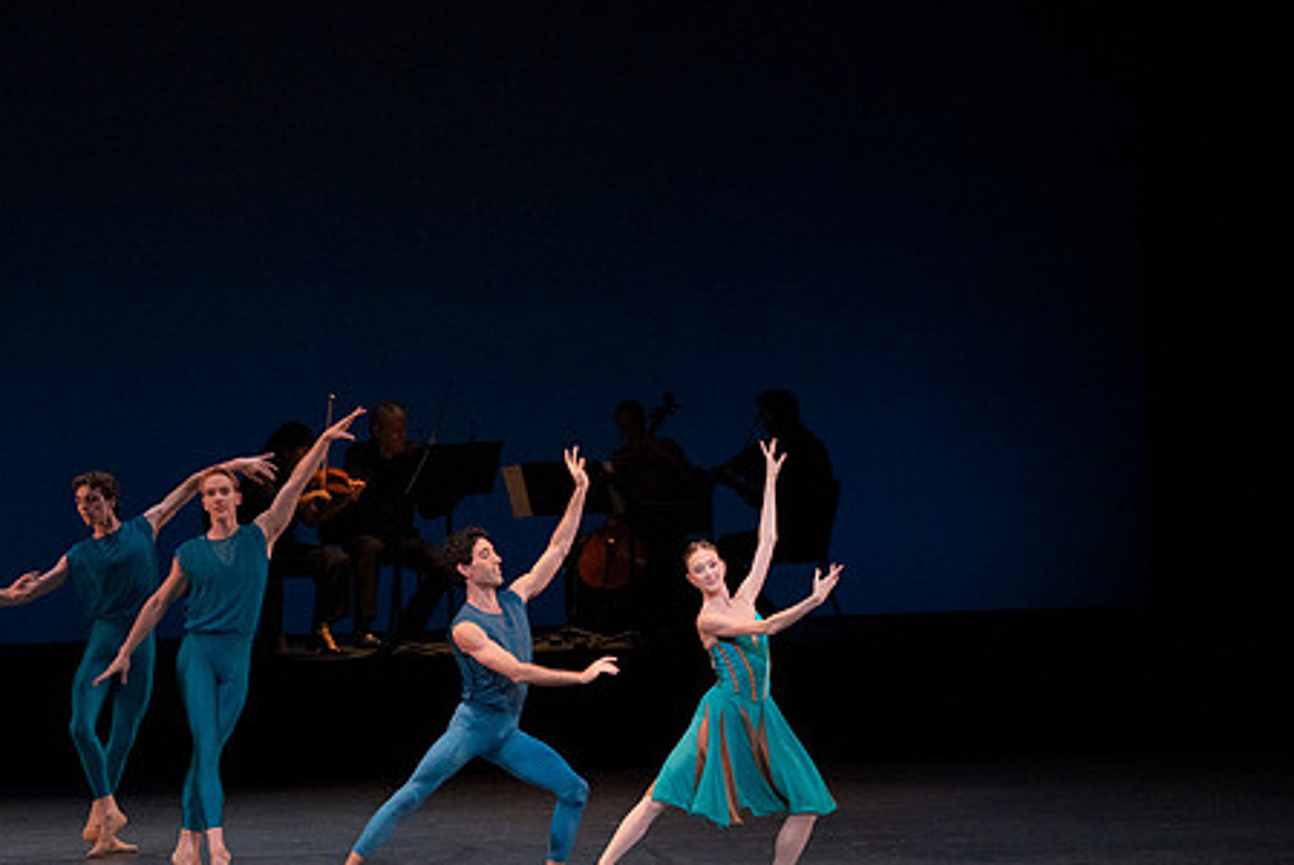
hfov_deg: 8.6
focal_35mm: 239
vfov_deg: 5.8
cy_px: 497
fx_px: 8596
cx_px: 473
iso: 8000
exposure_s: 1/400
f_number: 7.1
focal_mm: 185
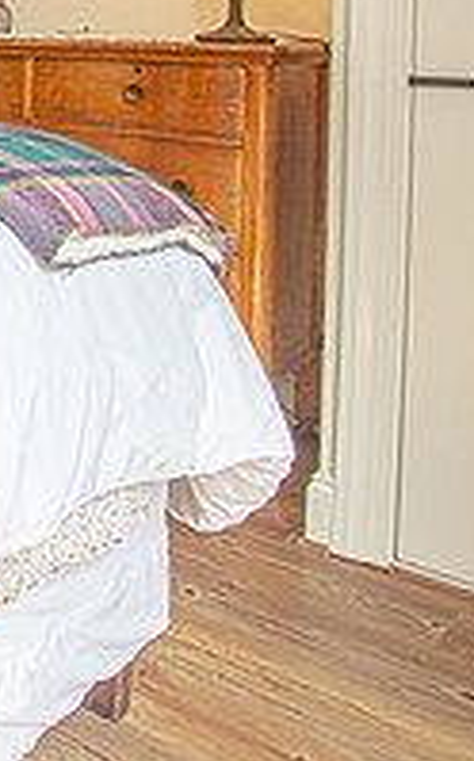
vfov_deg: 40.1
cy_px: 36
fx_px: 932
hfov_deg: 18.5
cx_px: -474
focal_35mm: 45
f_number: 6.7
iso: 100
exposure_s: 1/60
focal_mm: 10
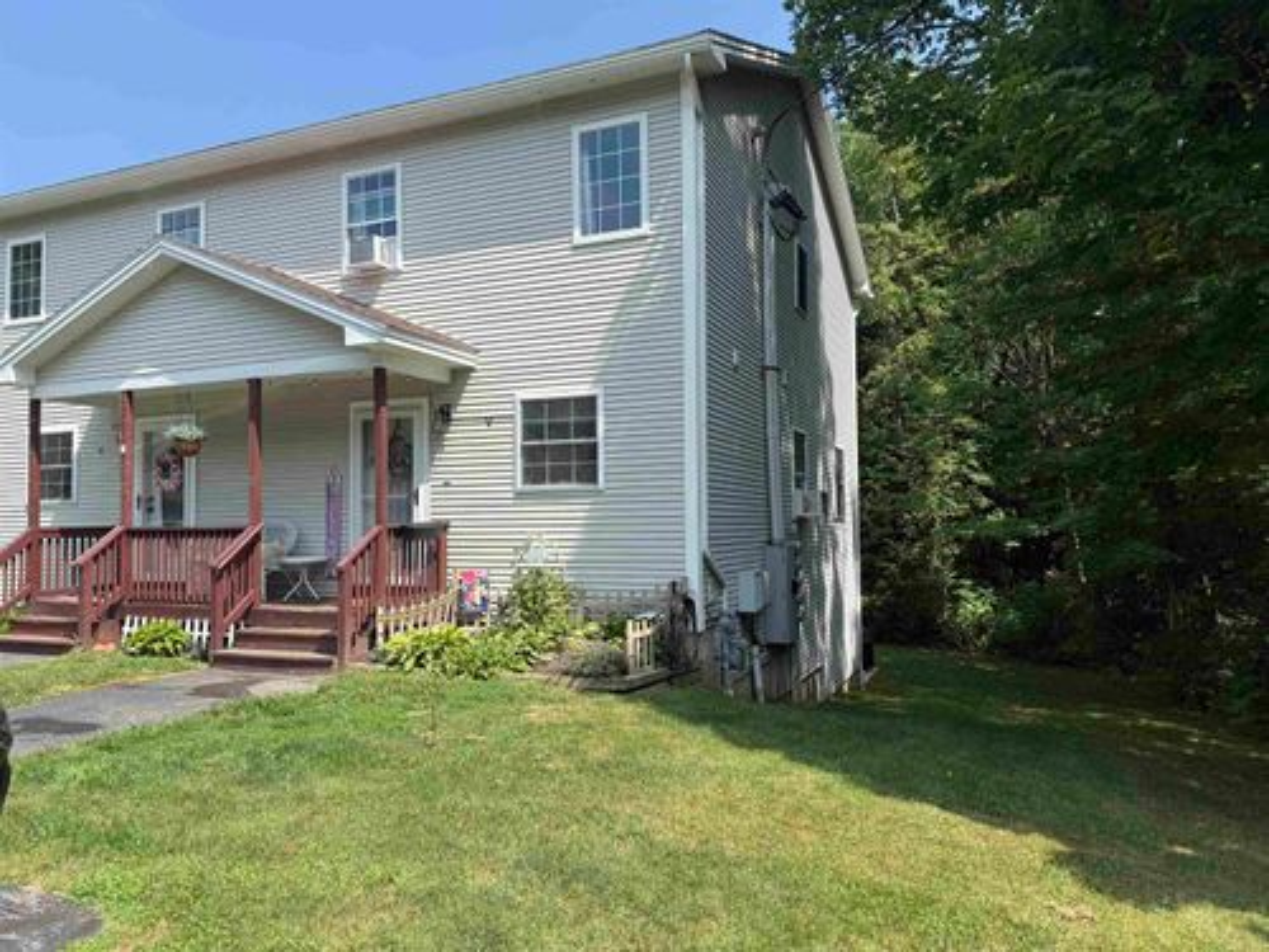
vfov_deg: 56.8
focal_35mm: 24
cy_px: 476
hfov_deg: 71.6
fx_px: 880
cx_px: 634
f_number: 1.78
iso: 80
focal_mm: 6.76
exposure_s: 1/3145
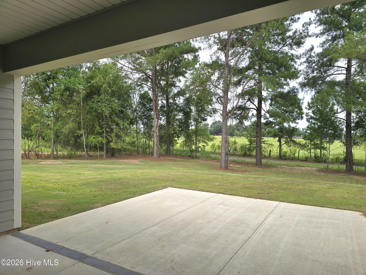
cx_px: 183
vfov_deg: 58.9
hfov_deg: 73.9
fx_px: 243
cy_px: 138
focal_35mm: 23
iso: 12
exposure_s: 1/400
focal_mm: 6.3
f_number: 1.7
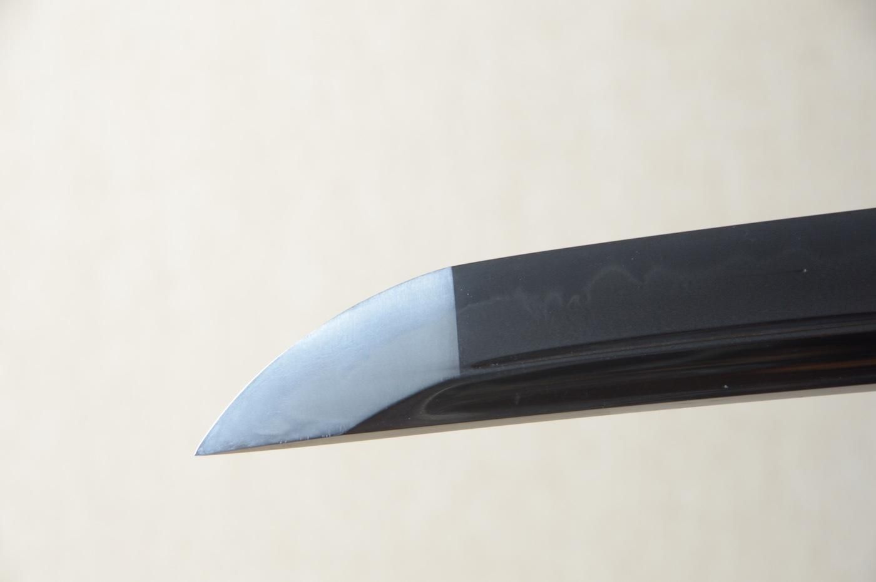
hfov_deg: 10.2
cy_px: 291
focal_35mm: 202
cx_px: 438
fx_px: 4923
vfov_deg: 6.8
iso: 400
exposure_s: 1/1.6
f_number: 11
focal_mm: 135
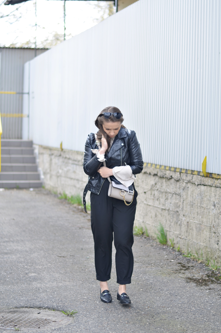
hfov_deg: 17.9
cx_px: 110
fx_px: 703
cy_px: 168
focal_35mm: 76
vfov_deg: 26.7
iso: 100
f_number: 1.8
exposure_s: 1/640
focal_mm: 50
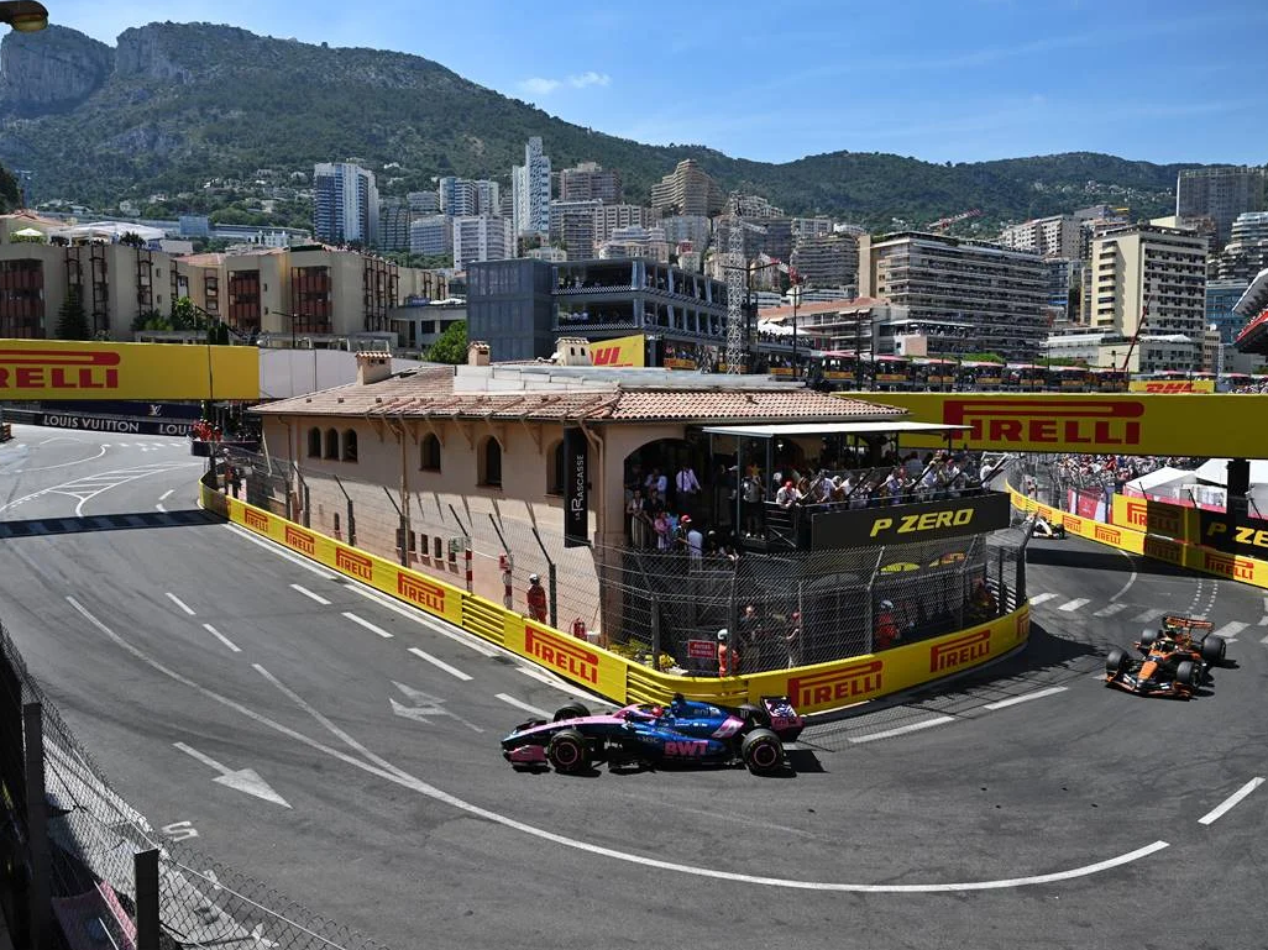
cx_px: 643
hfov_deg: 65.3
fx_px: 989
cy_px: 464
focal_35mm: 27
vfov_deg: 51.3
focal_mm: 24
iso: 250
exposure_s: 1/1600
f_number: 5.6
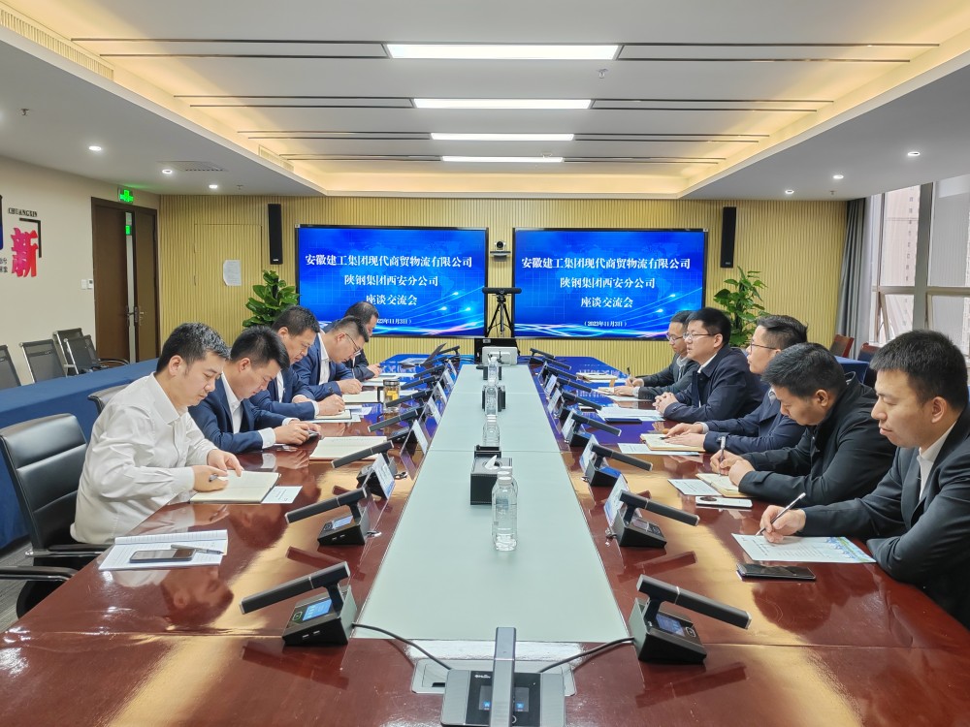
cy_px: 364
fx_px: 897
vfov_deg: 44.2
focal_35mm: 32
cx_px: 485
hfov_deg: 56.8
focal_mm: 5.52
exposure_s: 1/50
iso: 400
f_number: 1.9
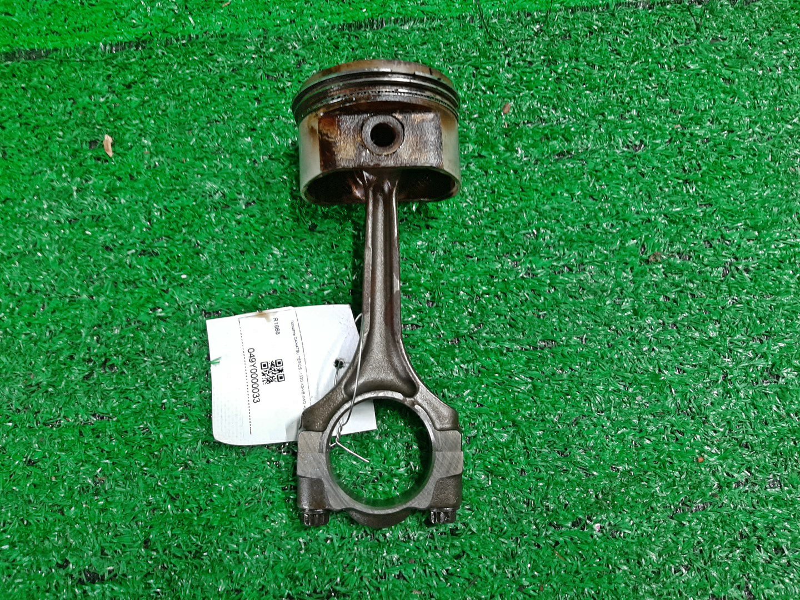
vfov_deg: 53.1
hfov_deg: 67.3
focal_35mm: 26
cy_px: 300
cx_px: 400
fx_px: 601
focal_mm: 3.93
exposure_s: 1/50
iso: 143
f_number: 1.7
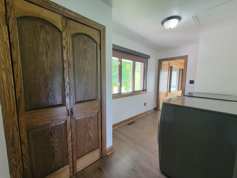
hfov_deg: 106.2
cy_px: 89
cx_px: 118
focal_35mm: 13
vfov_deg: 89.9
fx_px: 89
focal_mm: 2.2
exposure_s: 1/60
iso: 200
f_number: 2.2
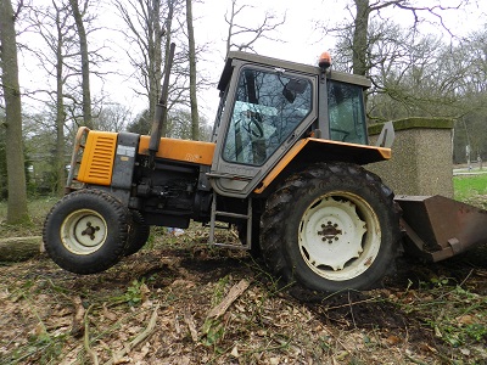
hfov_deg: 73.9
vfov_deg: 58.9
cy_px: 182
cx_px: 244
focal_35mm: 23
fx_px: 324
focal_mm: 4
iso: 160
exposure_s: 1/60
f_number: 3.4
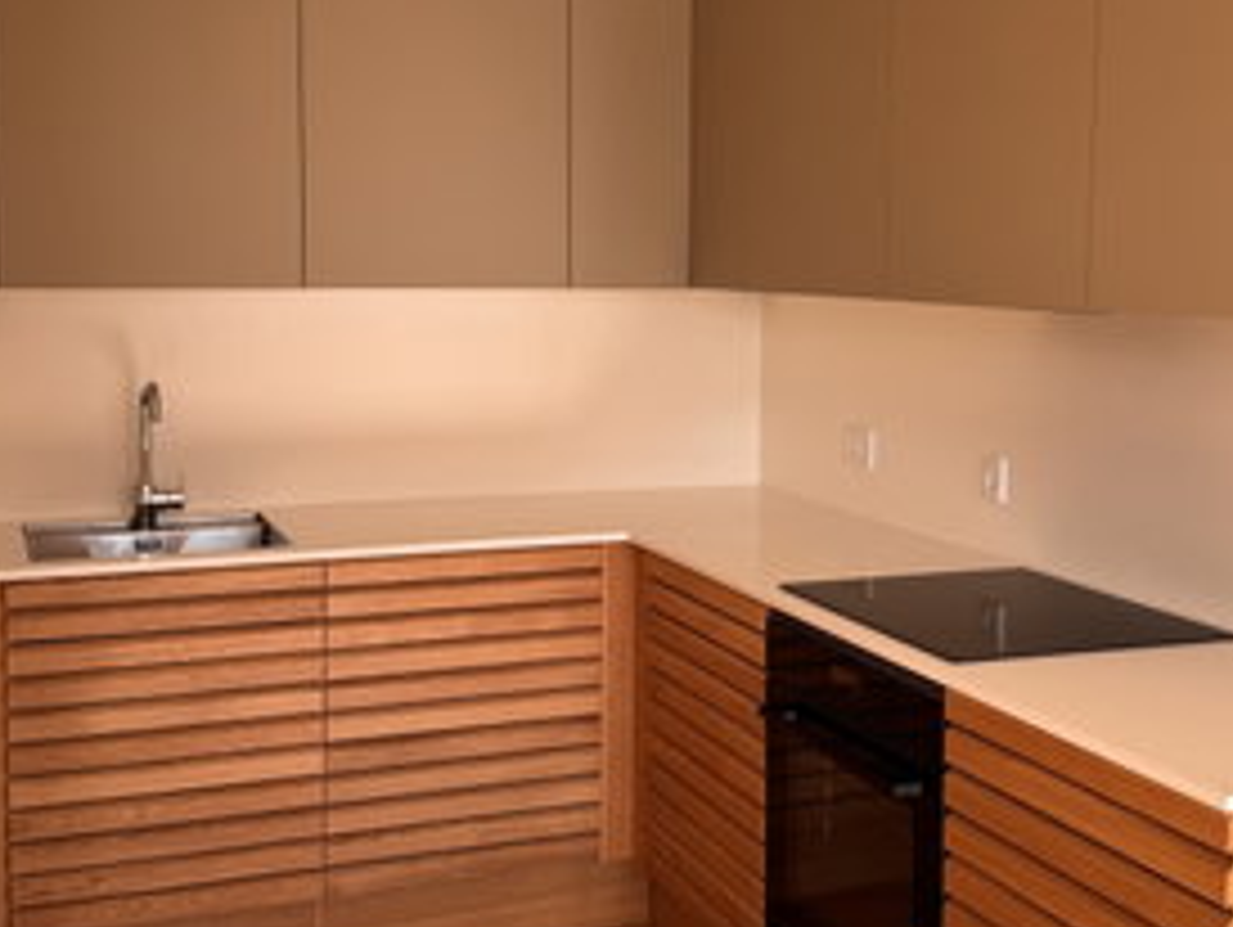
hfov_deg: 52.5
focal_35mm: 35
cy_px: 369
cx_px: 657
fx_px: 1248
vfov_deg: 40.6
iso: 80
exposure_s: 1/414
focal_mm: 6.76
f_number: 1.78
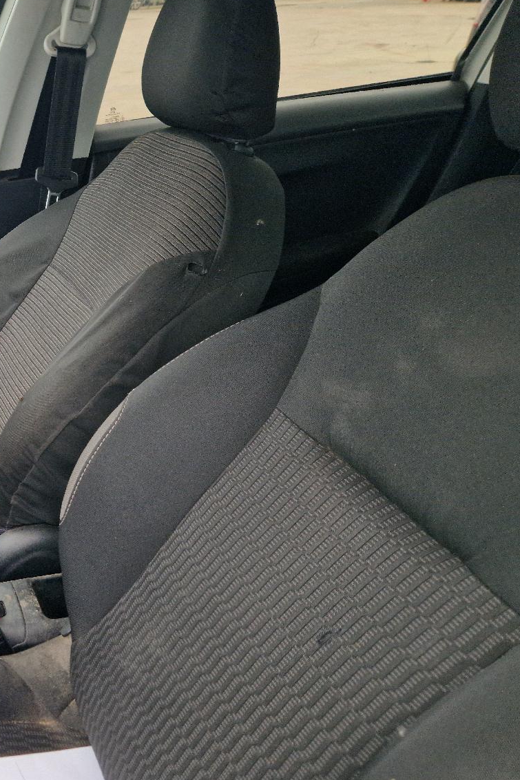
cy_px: 421
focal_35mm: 38
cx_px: -84
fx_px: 824
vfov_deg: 50.6
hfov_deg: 30.4
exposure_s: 1/105
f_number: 1.8
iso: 50
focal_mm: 5.4
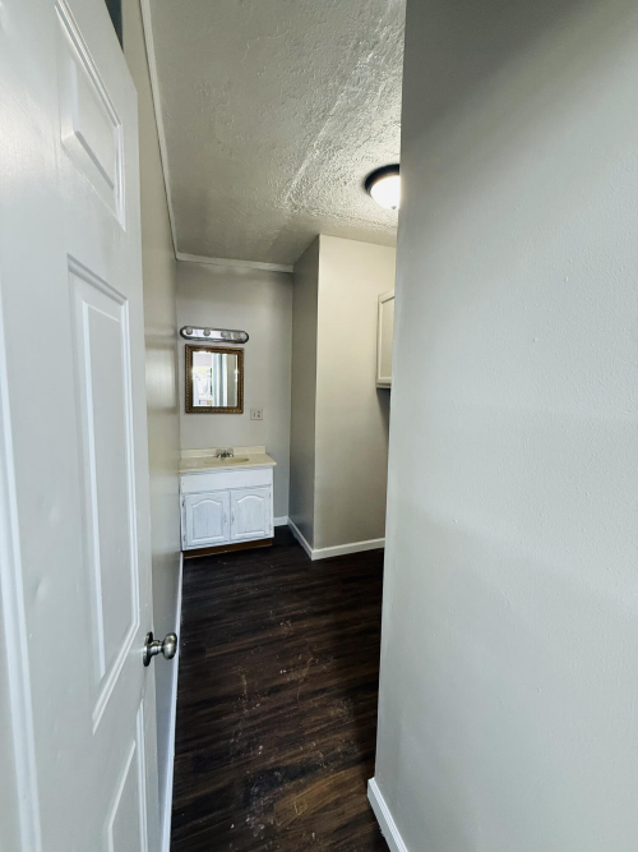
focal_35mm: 14
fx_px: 344
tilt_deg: -6.0
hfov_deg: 85.7
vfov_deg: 102.1
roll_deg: -1.6
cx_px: 319
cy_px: 426
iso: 500
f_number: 2.2
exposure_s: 1/120
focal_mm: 2.22
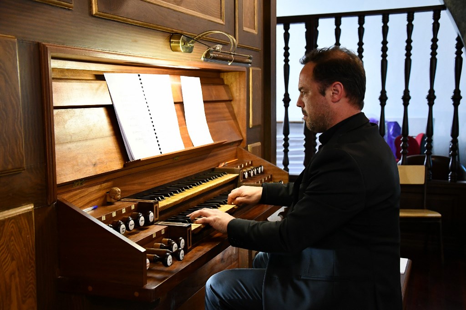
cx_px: 233
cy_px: 155
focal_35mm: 45
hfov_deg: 43.6
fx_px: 582
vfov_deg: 29.8
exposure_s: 1/100
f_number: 4.2
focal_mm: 30
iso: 3200
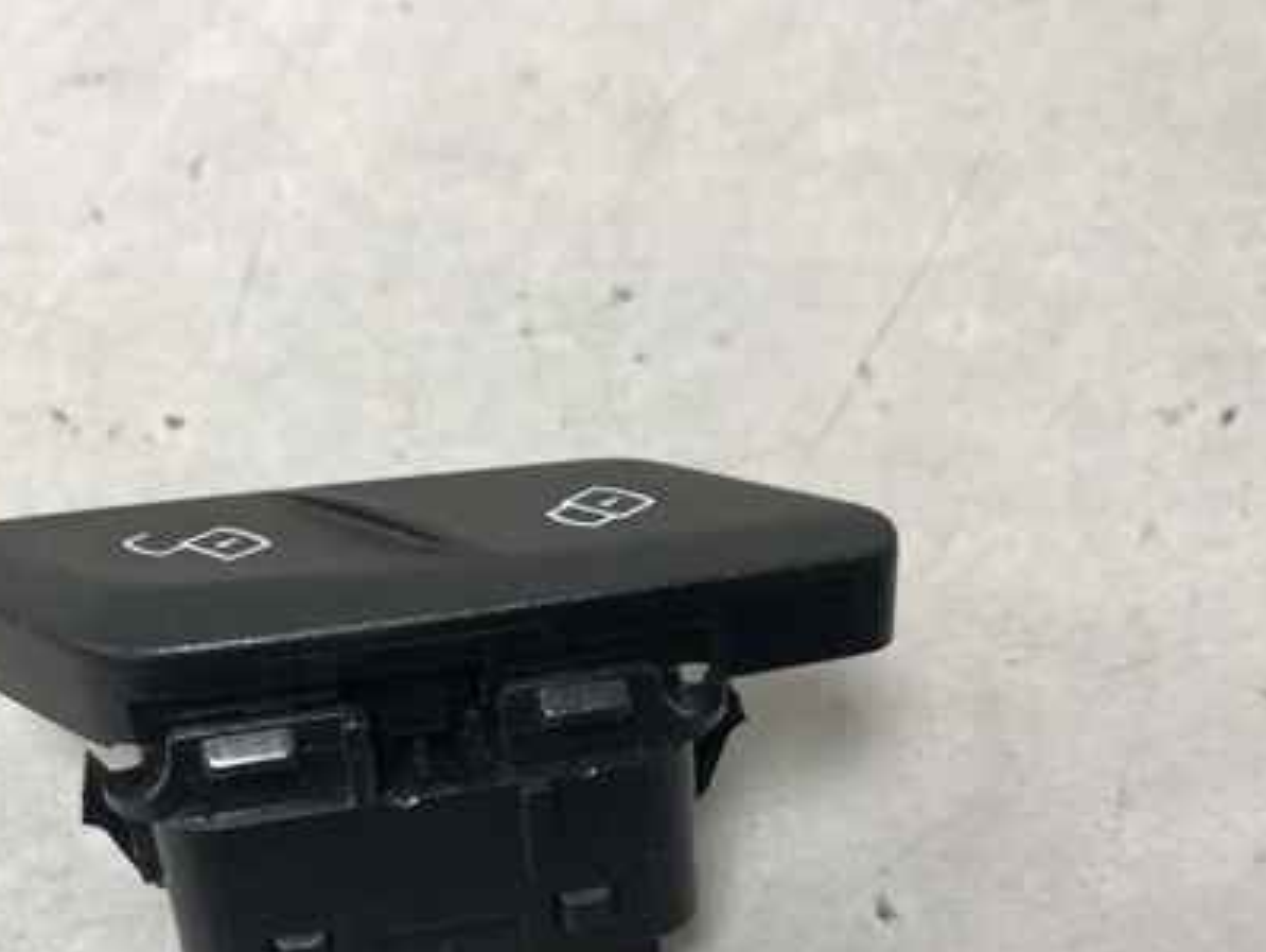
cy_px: 735
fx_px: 1647
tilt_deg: -59.3
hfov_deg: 41.7
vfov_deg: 31.5
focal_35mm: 45
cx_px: 464
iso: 32
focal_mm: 4
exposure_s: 1/25
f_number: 1.8
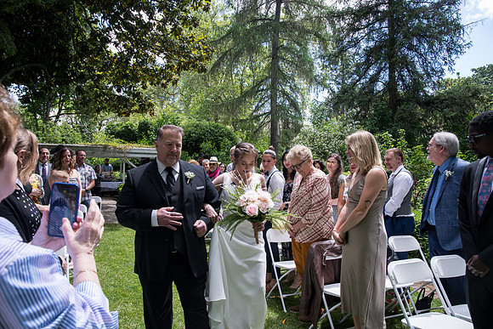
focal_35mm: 24
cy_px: 164
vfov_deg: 53.2
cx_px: 246
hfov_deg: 73.7
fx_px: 329
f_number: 7.1
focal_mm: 24
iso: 640
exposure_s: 1/400
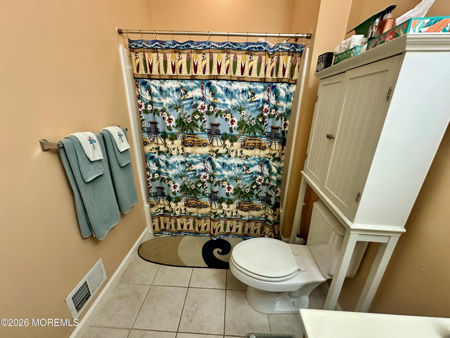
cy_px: 169
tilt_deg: -18.7
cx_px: 225
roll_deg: -0.7
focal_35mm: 14
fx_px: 182
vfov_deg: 85.7
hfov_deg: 102.1
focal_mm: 2.22
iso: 500
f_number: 2.2
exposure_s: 1/60
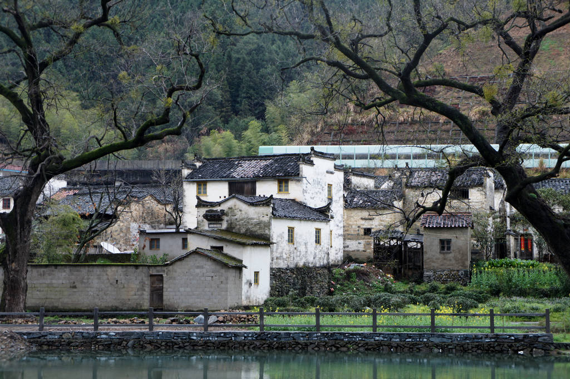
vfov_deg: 16.5
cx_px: 285
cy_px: 190
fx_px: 1305
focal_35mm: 82
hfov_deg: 24.6
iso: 200
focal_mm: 55
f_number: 5.6
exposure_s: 1/100
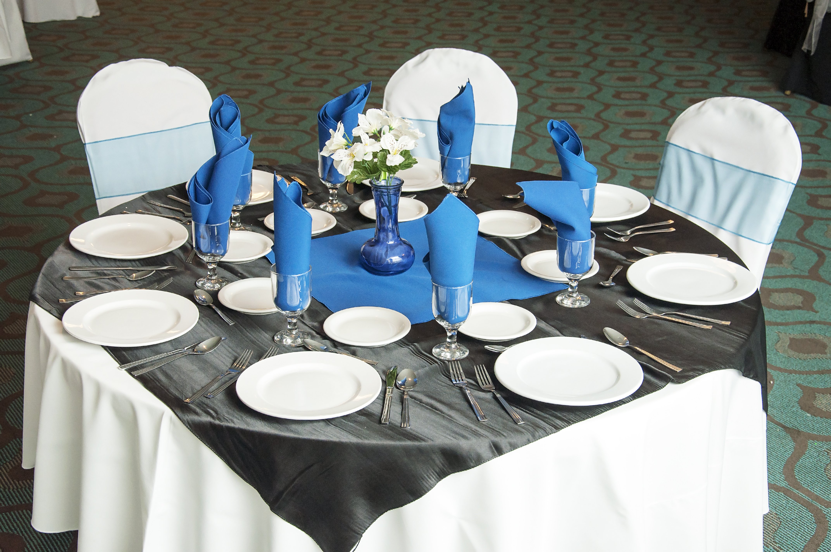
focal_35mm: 52
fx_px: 1210
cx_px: 416
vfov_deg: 25.7
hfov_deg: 37.9
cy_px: 276
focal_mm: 35
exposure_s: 1/80
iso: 400
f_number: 6.3
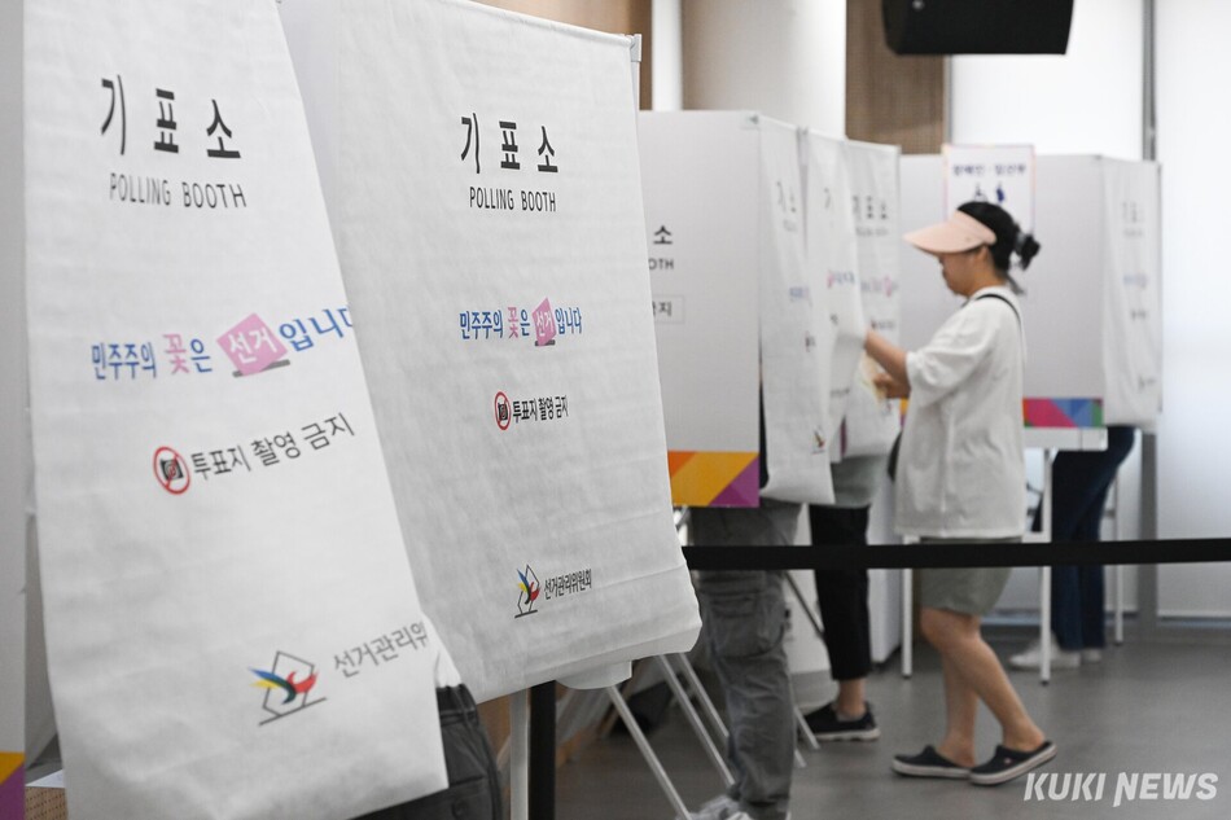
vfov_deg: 15.7
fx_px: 2974
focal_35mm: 87
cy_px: 410
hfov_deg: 23.4
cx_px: 616
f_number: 5.6
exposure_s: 1/320
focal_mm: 87
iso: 2500
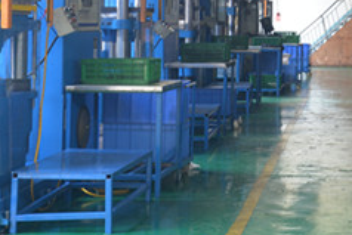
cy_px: -27
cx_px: 374
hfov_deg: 19.1
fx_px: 1008
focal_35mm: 103
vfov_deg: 13.0
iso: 250
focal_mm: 35
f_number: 10
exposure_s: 1
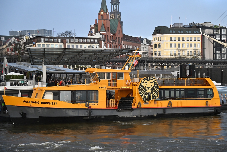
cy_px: 76
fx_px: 417
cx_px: 114
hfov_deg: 30.5
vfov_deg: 20.7
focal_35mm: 66
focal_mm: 66
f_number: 4
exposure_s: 1/250
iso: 1000
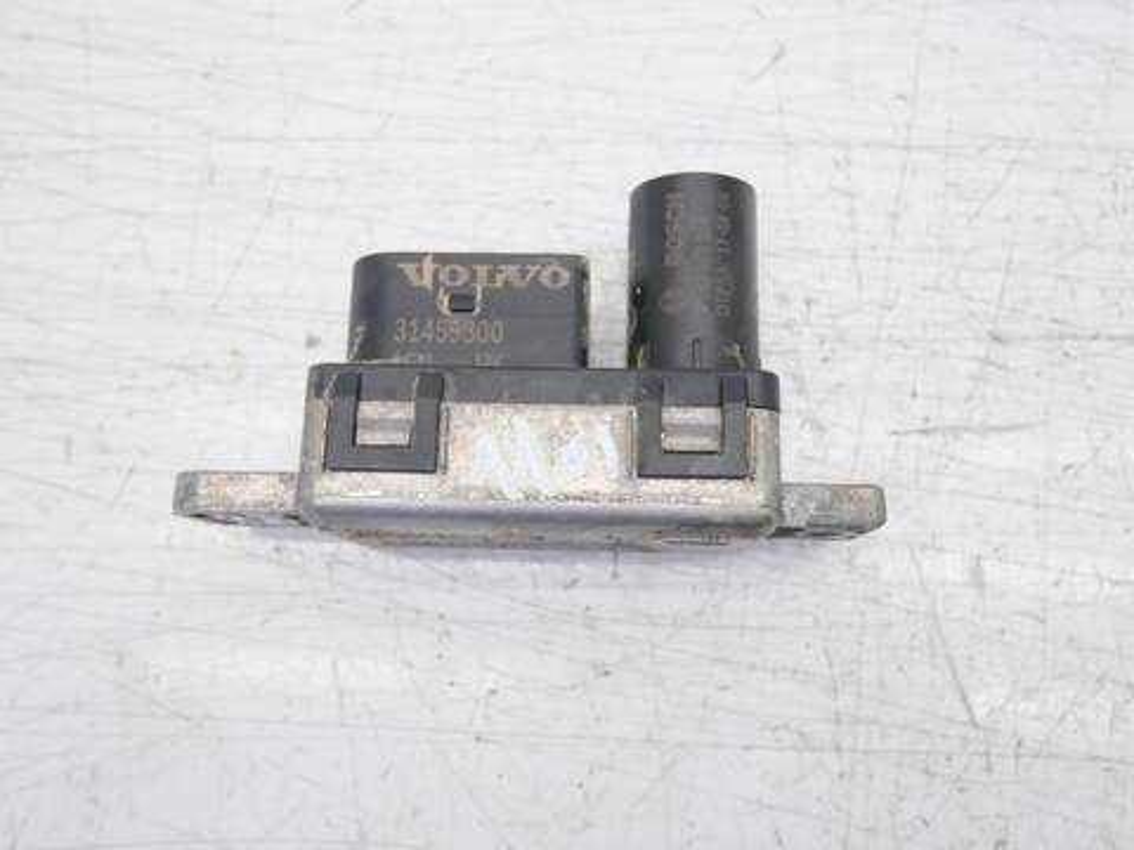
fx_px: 1048
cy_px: 425
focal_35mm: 32
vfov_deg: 44.2
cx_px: 567
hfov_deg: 56.8
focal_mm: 16
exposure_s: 1/80
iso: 200
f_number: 4
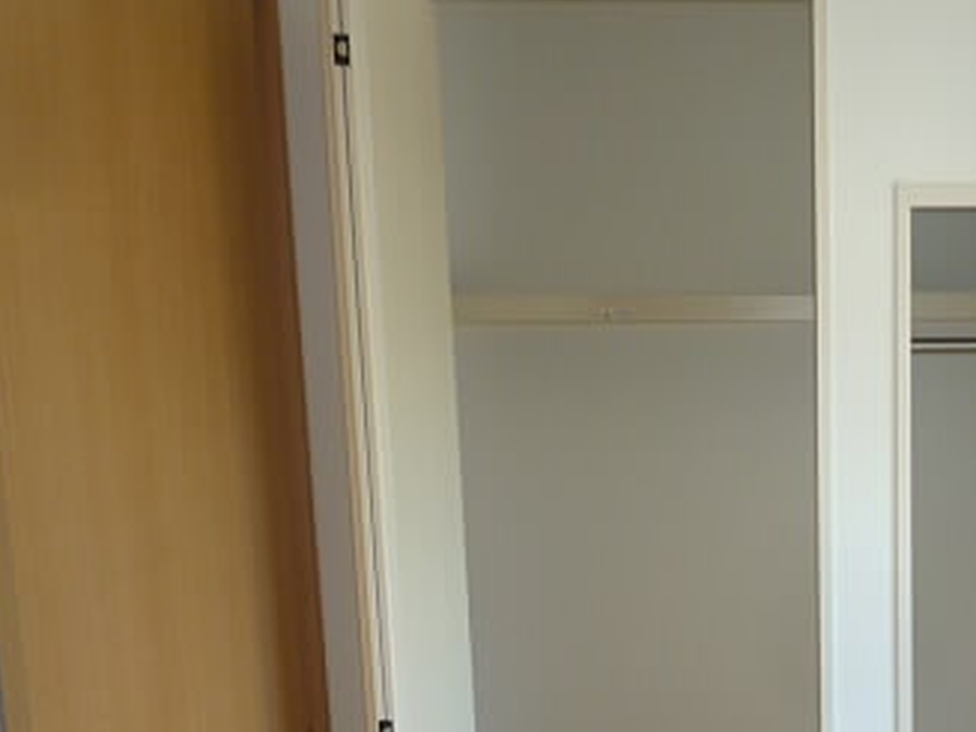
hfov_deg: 36.5
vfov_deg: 28.6
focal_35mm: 49
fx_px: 1381
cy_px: 642
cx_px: 875
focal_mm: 4.4
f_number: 2.8
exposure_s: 1/30
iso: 100
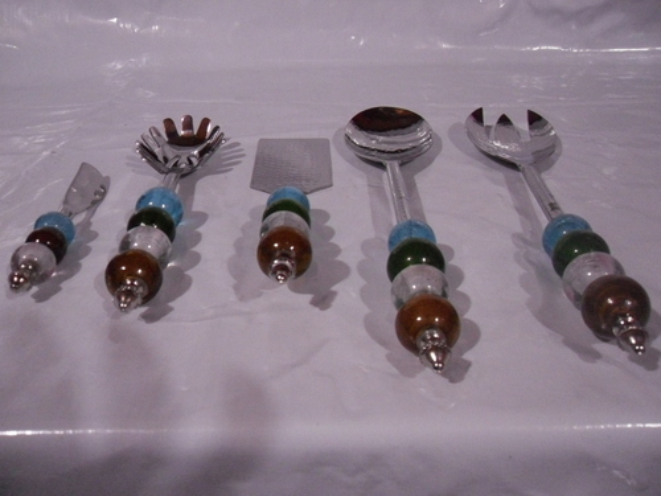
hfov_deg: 42.1
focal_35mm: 45
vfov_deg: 32.2
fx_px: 859
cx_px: 330
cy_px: 248
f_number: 3.5
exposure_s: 1/19
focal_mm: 6.3
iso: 800
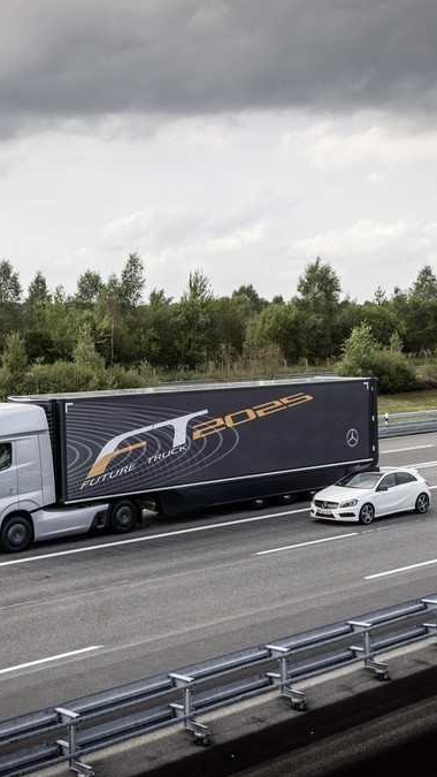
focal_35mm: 54
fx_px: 1112
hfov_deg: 22.2
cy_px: 390
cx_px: 186
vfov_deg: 38.5
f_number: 6.3
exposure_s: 1/800
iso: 400
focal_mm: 34
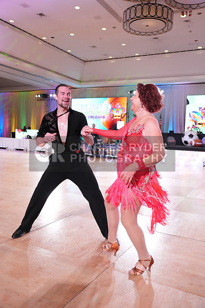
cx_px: 102
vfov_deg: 61.9
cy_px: 154
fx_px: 256
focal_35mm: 30
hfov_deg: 43.6
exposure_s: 1/400
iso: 3200
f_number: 4
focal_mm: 30
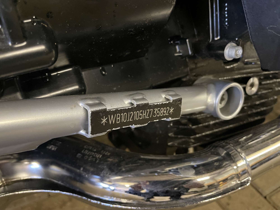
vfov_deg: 53.1
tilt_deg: -36.3
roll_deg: -3.0
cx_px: 140
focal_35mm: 26
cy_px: 105
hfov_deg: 67.3
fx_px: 210
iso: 640
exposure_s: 1/25
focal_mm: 4.2
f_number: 1.6
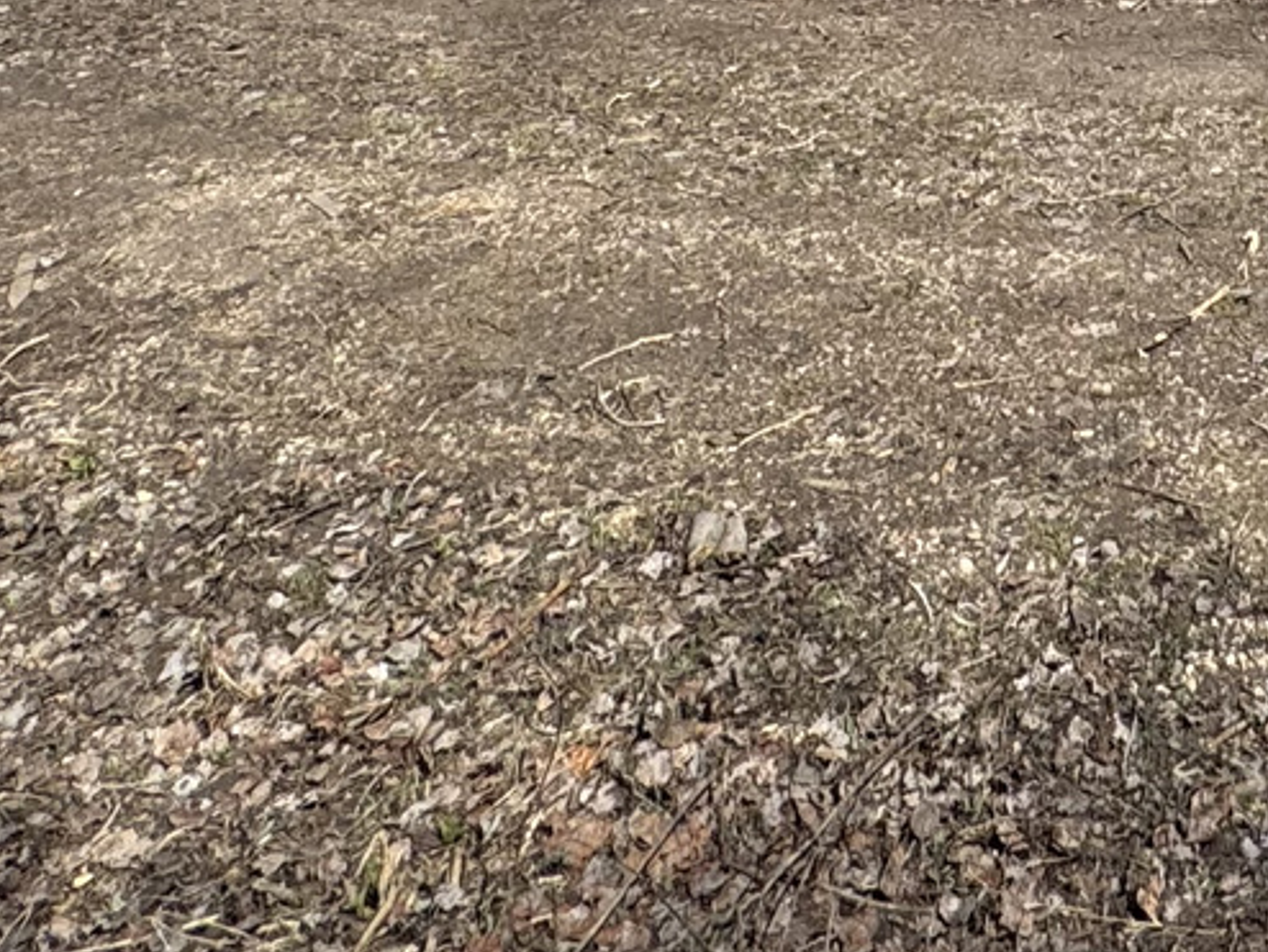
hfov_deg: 30.5
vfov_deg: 17.9
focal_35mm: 58
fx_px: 2126
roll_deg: -0.7
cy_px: -929
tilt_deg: +9.3
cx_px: 1312
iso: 40
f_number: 2.2
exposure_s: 1/1709
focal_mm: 2.22
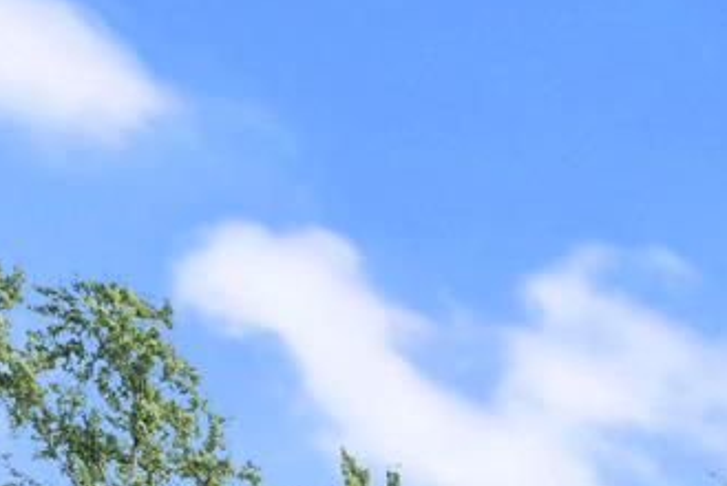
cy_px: 1428
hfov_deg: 19.4
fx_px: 1718
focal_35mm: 85
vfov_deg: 11.0
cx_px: 1215
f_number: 8
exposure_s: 1/500
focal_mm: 14
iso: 500
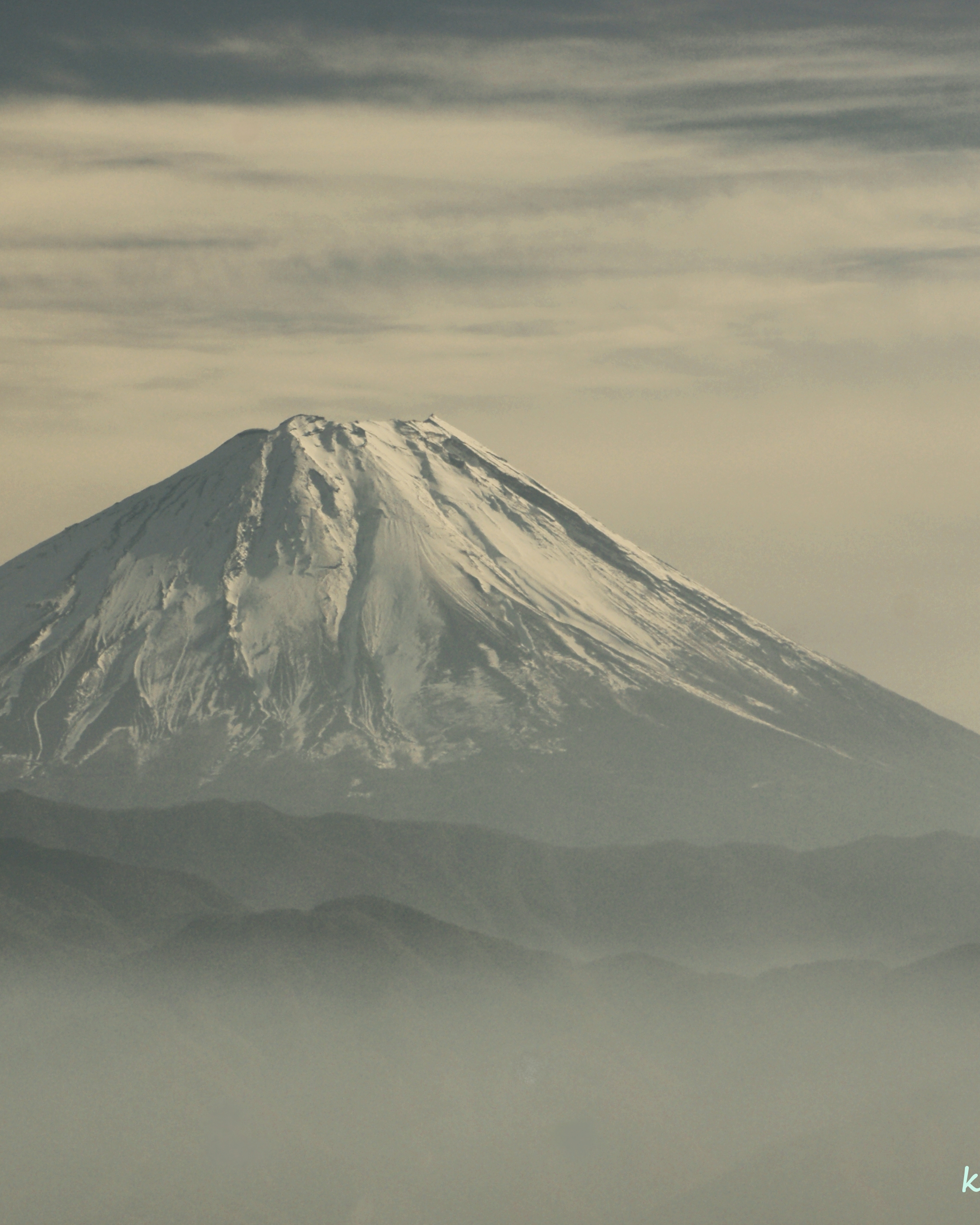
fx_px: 10360
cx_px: 352
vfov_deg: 6.8
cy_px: 613
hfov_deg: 5.4
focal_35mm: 286
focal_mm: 135
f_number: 11
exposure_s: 1/125
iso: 100
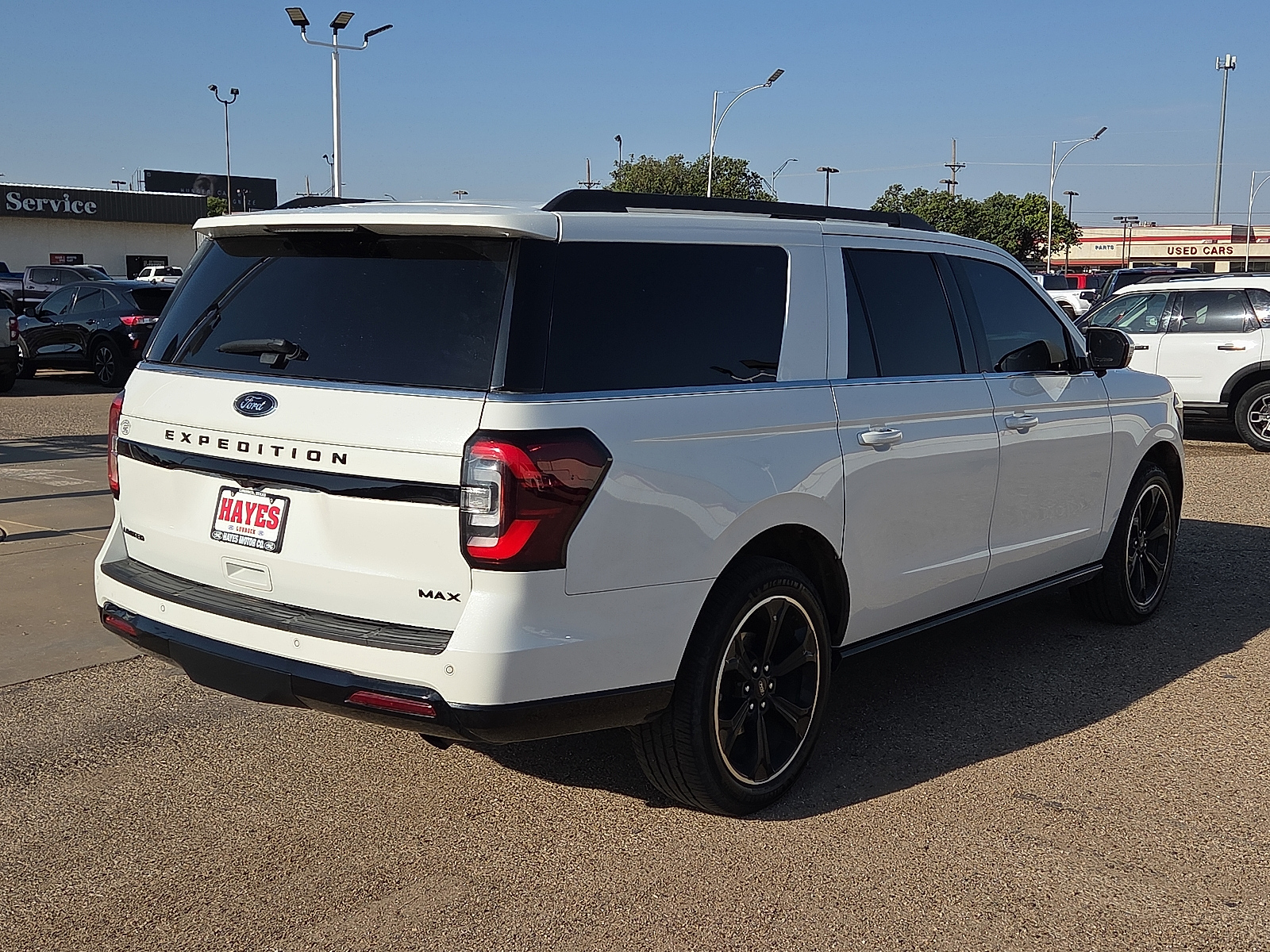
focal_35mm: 39
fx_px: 1431
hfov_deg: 47.9
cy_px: 476
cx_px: 635
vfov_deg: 36.8
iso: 77
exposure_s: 1/10000
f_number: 1.8
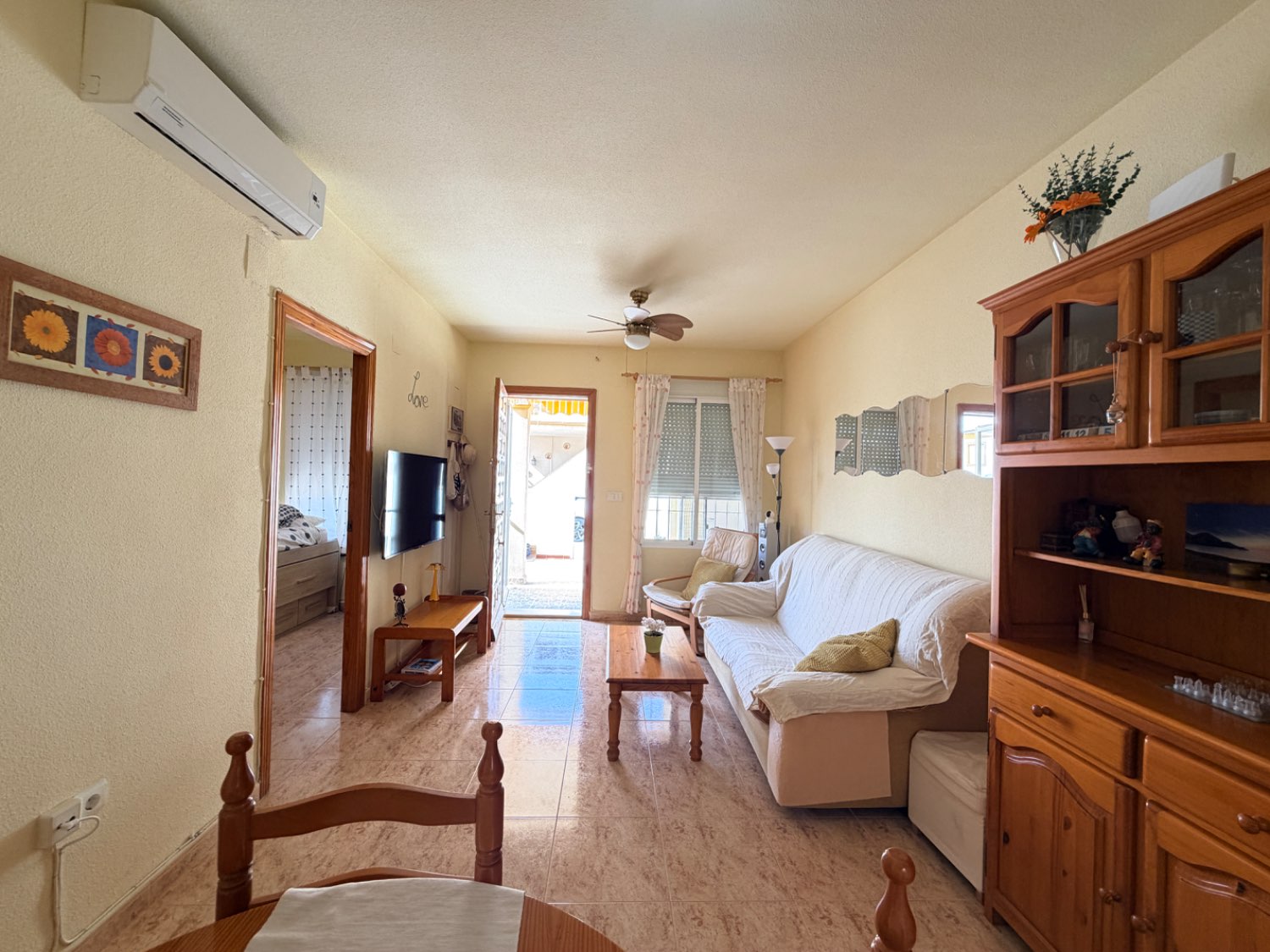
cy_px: 476
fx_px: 514
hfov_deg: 102.1
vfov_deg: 85.7
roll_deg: -0.7
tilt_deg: +1.1
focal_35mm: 14
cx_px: 635
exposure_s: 1/100
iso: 125
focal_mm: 2.22
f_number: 2.2
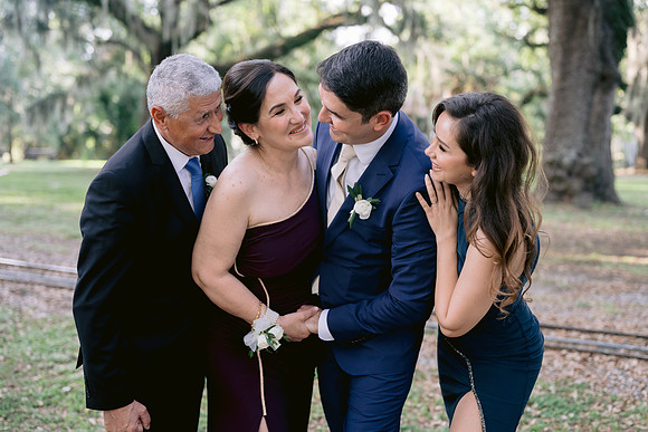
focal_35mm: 50
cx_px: 324
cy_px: 216
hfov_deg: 39.6
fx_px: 900
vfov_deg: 27.0
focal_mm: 50
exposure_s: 1/320
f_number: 2.8
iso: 400
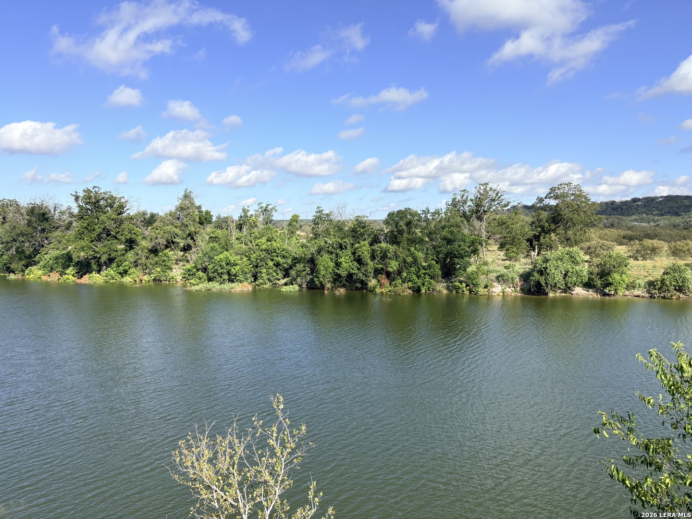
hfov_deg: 67.3
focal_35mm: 26
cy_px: 260
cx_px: 346
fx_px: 520
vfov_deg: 53.1
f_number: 1.6
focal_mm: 5.96
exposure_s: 1/2985
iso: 50
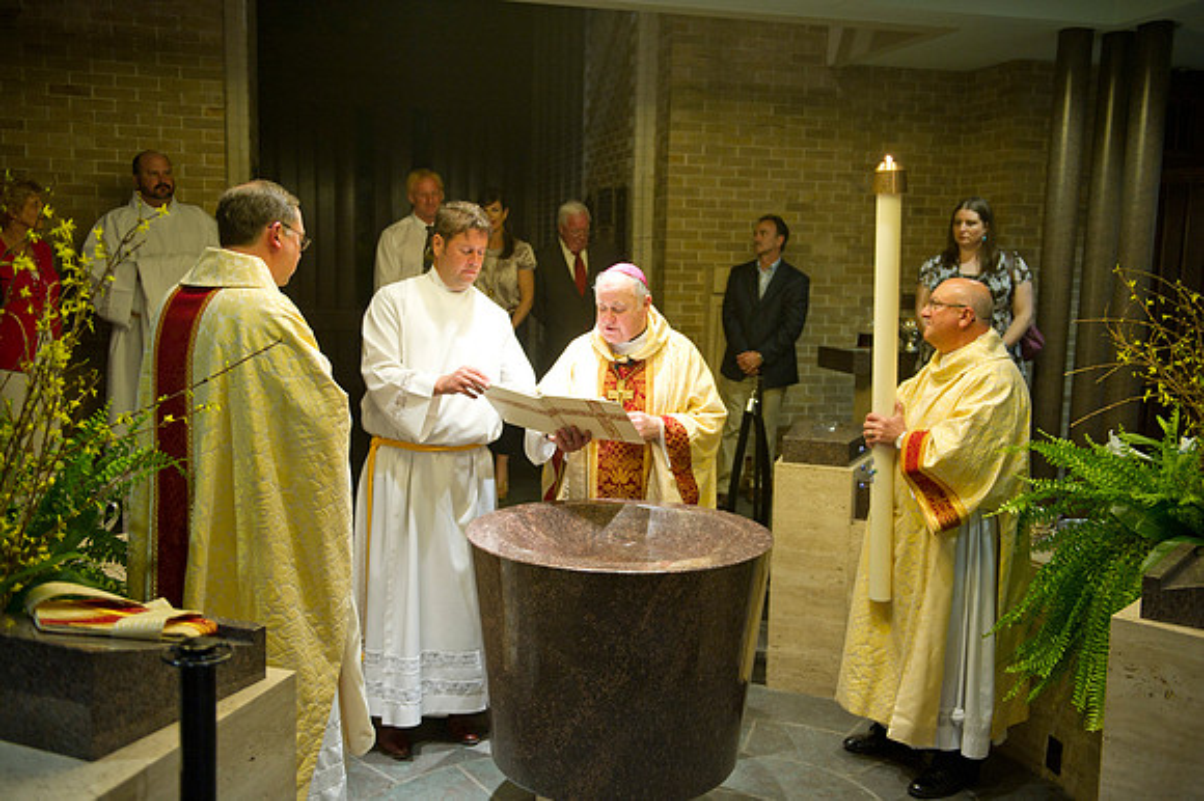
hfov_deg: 54.5
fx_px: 1170
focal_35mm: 35
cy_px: 400
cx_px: 602
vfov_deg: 37.8
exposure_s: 1/160
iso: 2000
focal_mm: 35
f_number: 2.8
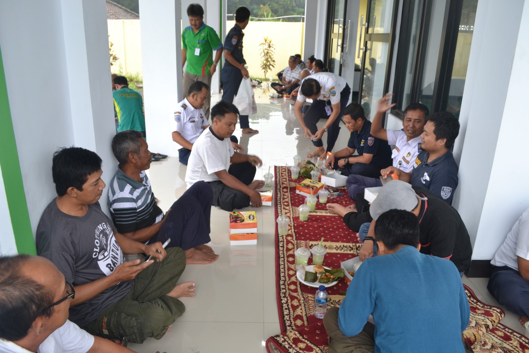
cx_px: 264
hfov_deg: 67.4
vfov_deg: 47.9
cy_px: 176
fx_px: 397
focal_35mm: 27
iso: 400
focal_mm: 18
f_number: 7.1
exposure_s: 1/40
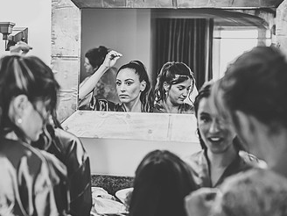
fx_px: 705
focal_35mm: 85
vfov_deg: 17.4
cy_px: 89
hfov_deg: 23.0
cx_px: 107
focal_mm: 50
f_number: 2
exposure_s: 1/125
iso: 400
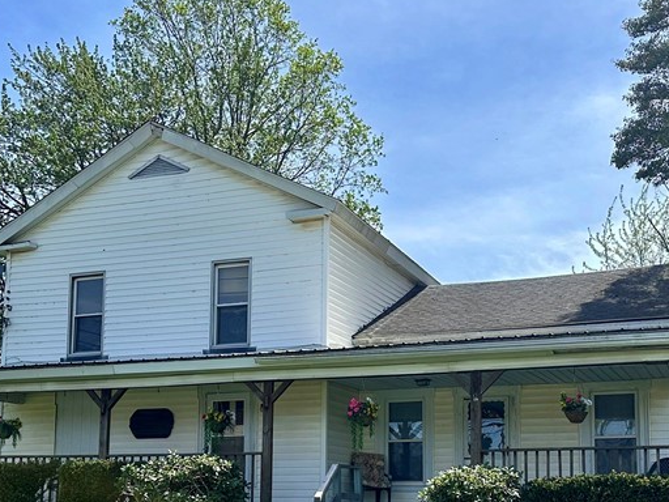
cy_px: 382
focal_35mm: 48
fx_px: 928
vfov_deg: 29.7
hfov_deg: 39.6
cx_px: 315
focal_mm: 6.86
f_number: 1.8
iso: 80
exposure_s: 1/4200
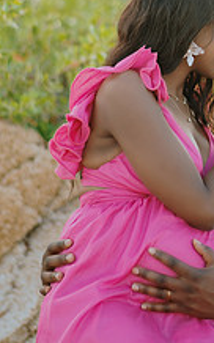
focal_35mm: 122
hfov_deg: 10.6
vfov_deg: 16.9
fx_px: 1140
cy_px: 55
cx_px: 223
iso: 100
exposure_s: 1/800
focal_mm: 58
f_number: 1.8
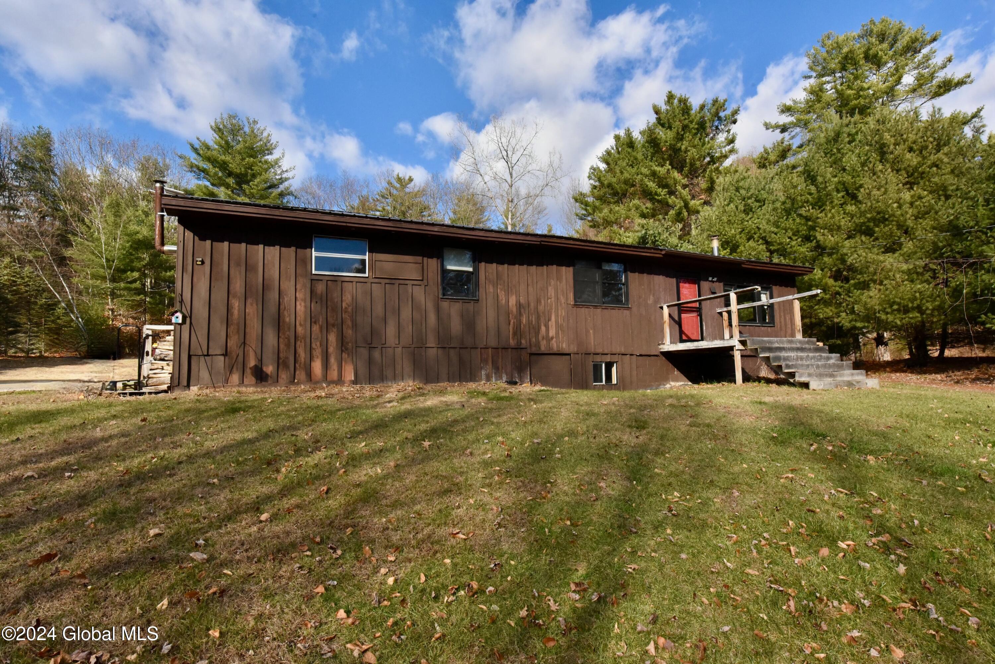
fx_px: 525
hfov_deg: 86.9
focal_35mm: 19
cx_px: 498
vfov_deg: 64.6
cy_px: 332
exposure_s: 1/2000
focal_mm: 19
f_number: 16
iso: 4000
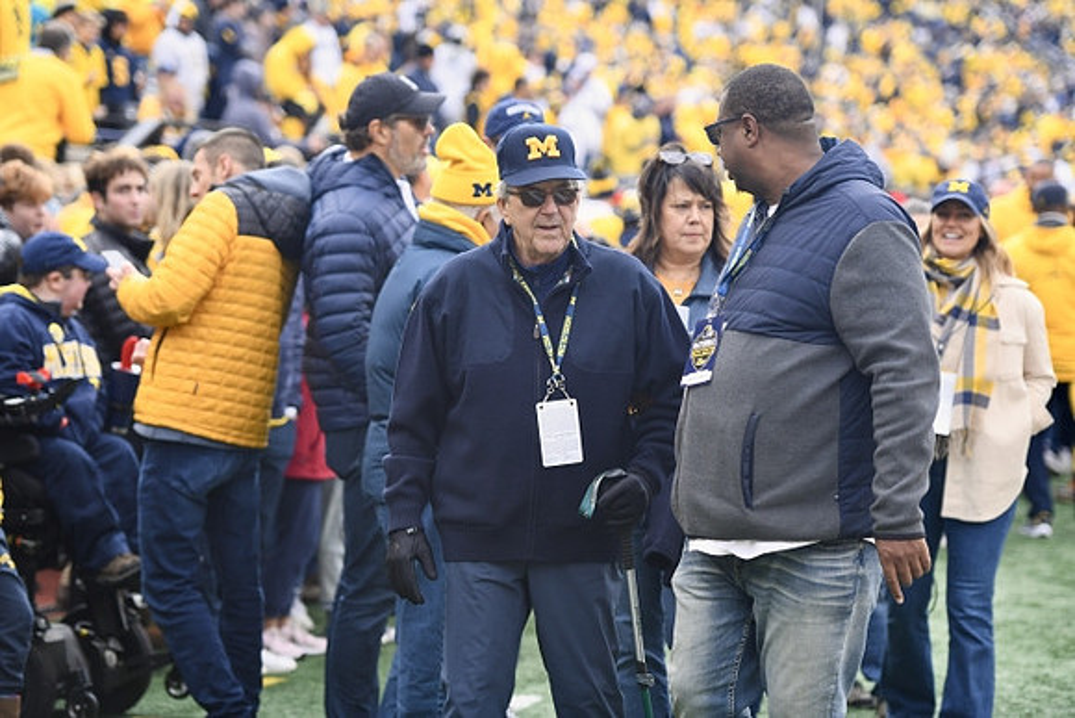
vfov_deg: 13.0
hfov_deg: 19.5
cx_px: 538
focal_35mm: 105
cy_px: 359
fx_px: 3136
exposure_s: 1/1250
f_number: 2.8
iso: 400
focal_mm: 105
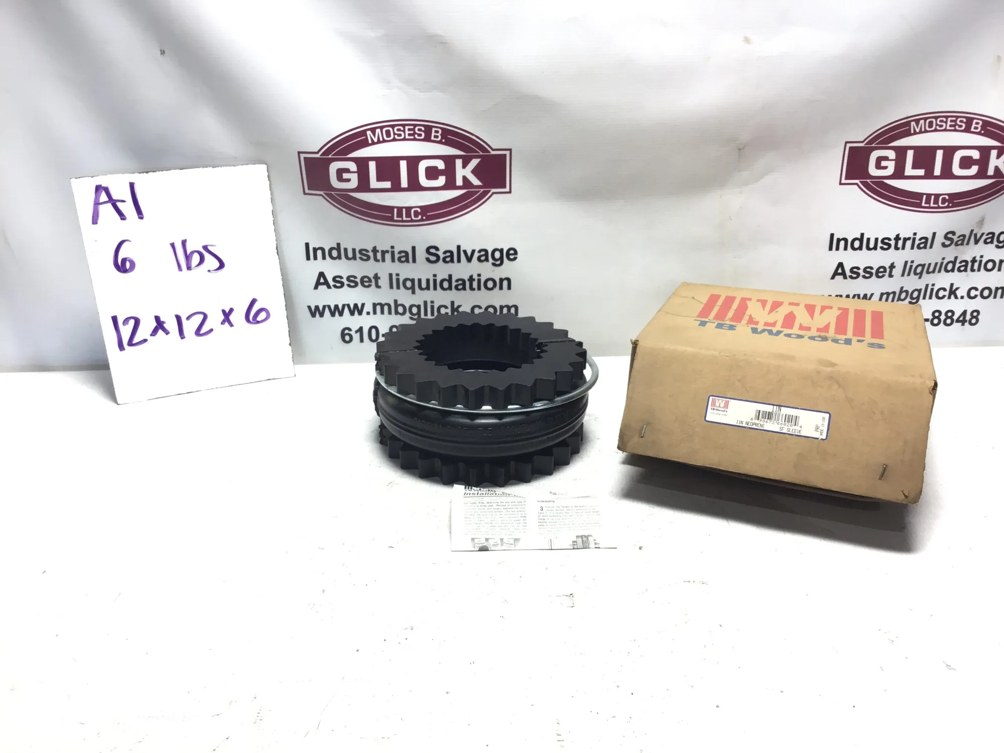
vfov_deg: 45.4
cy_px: 376
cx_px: 502
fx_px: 899
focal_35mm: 31
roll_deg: +0.5
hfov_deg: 58.4
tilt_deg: -24.1
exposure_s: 1/120
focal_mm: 3.3
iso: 40
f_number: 2.4
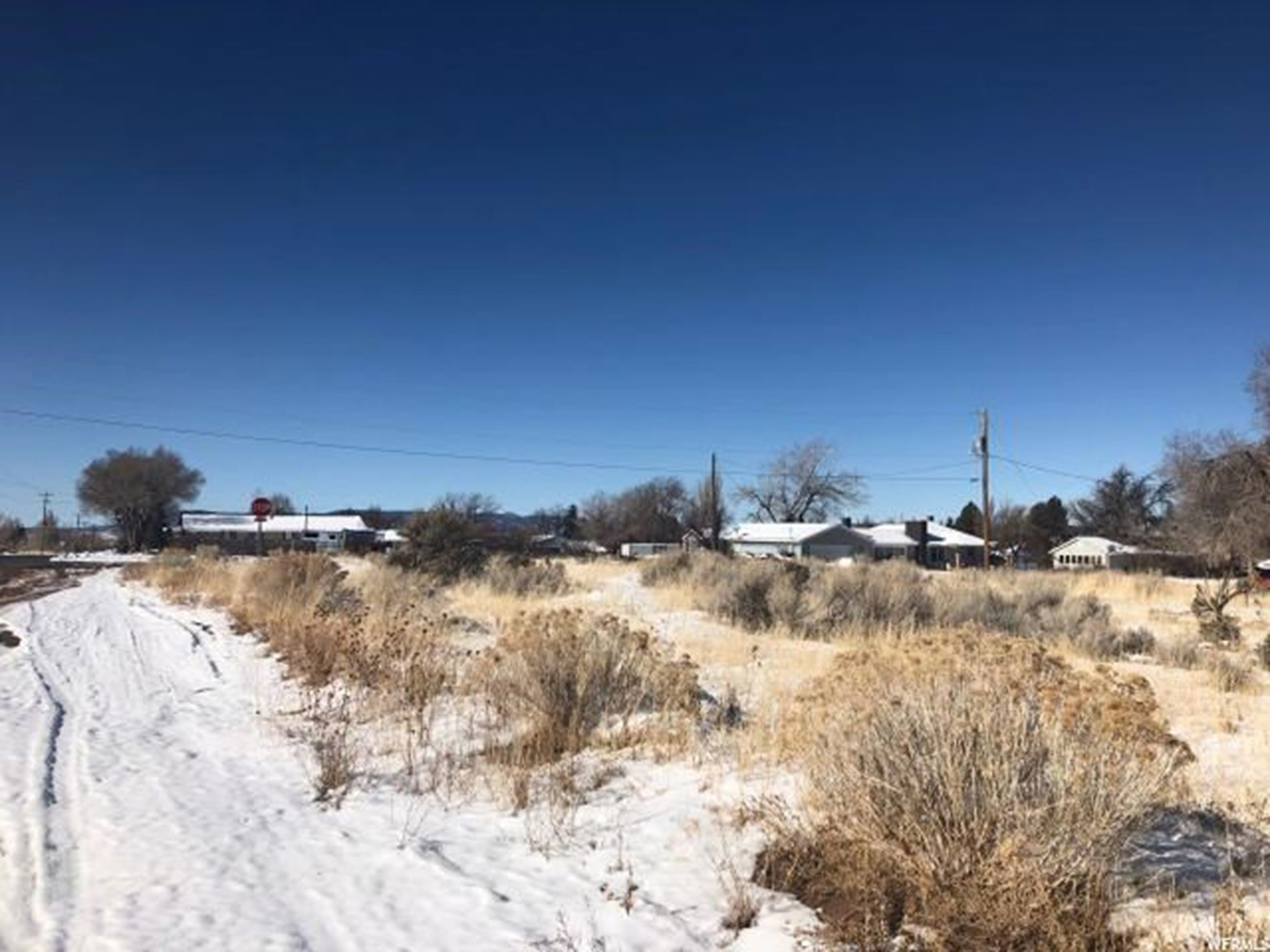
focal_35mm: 28
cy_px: 476
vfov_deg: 49.7
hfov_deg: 63.4
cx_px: 635
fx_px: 1027
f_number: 1.8
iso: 25
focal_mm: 3.99
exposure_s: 1/5348
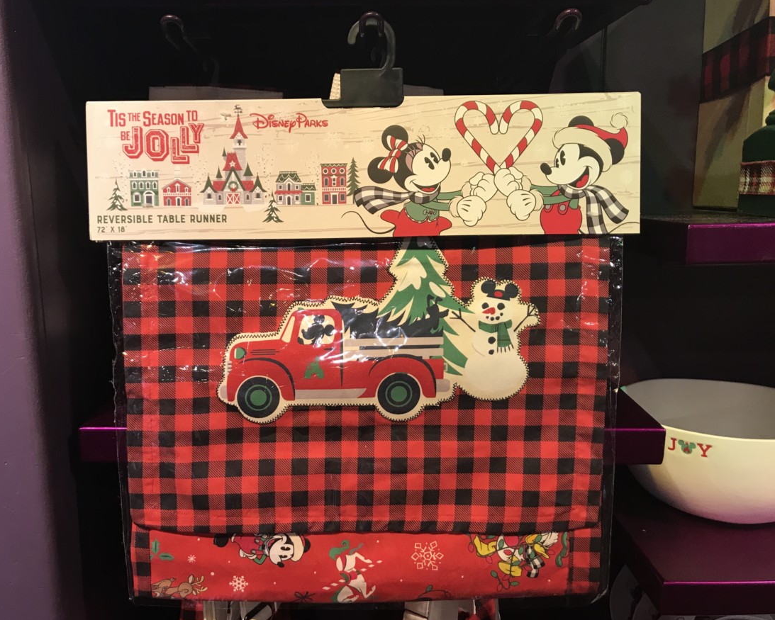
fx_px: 688
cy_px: 317
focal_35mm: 30
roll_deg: +1.0
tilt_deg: -9.5
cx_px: 350
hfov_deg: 58.6
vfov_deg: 48.5
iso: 40
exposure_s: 1/24
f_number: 1.8
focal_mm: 3.99
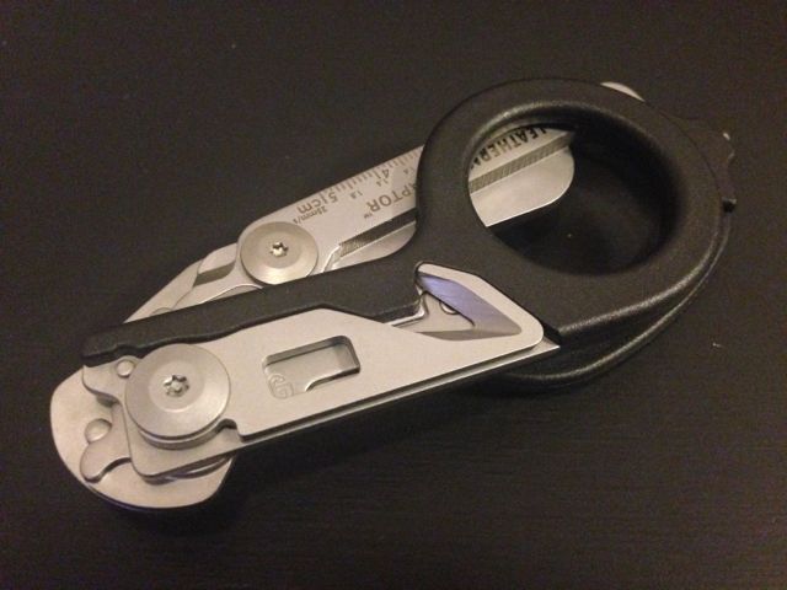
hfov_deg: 55.4
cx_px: 394
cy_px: 295
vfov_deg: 42.9
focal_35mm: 33
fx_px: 750
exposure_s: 1/15
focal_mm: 4.12
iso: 800
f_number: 2.4
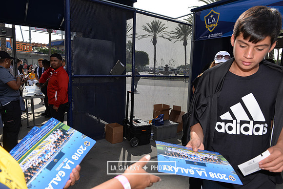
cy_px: 94
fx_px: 189
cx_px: 142
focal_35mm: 24
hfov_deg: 73.7
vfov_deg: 53.2
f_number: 7.1
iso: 100
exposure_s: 1/400
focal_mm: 24
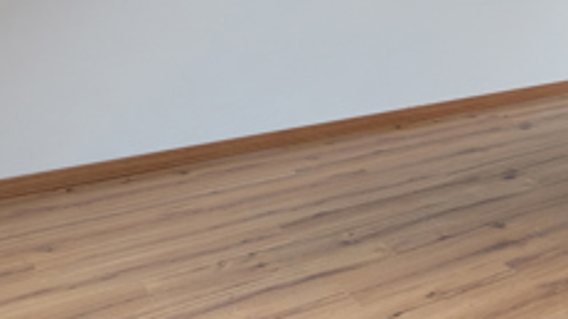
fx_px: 738
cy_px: -98
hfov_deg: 34.2
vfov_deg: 21.9
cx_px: 676
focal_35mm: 49
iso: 400
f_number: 4
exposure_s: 1/100
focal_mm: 10
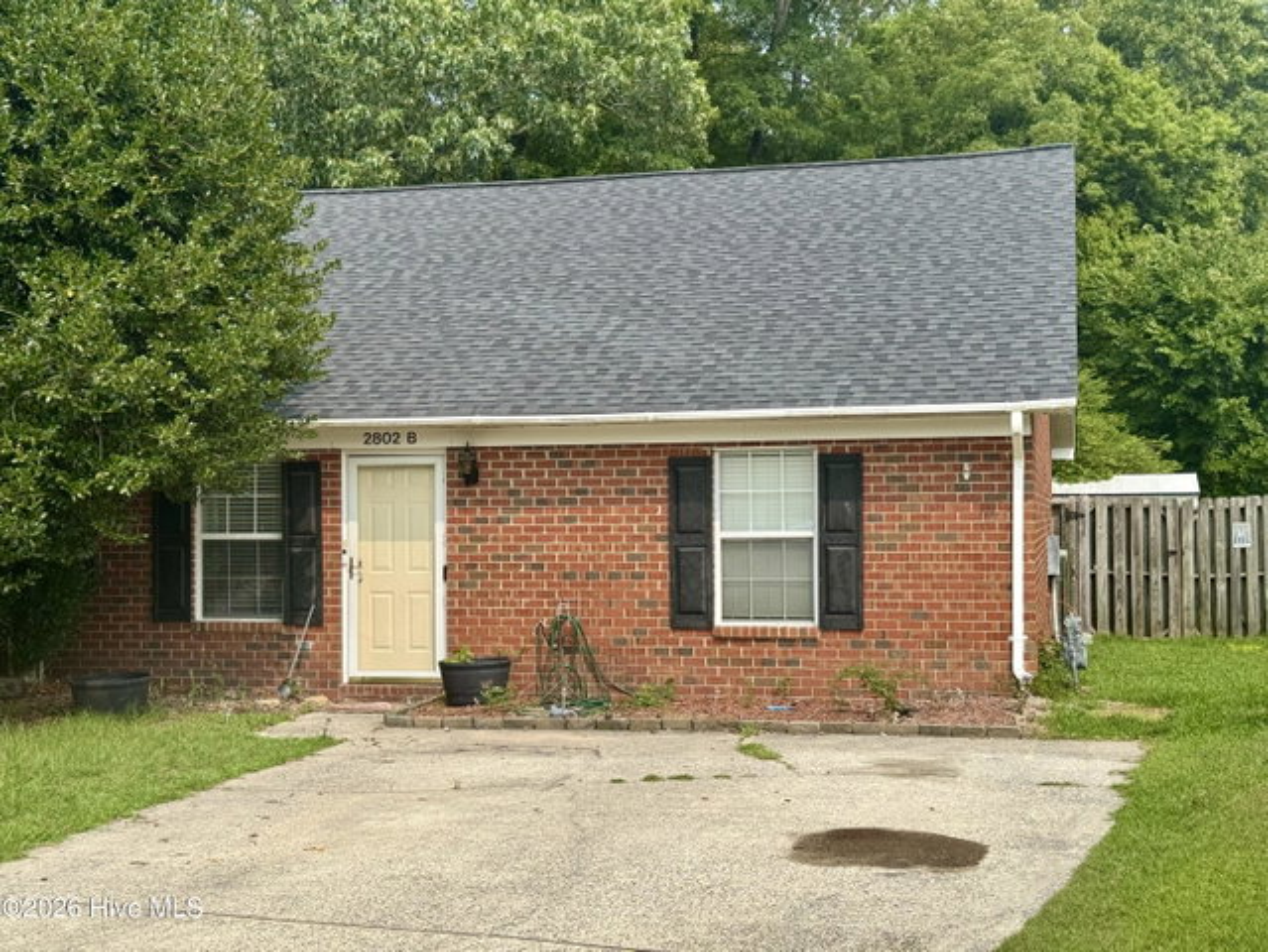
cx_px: 634
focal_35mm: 48
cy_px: 476
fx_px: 1759
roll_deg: +0.2
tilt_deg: +1.3
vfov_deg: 30.3
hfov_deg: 39.6
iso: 64
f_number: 1.78
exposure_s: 1/3425
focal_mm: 6.76
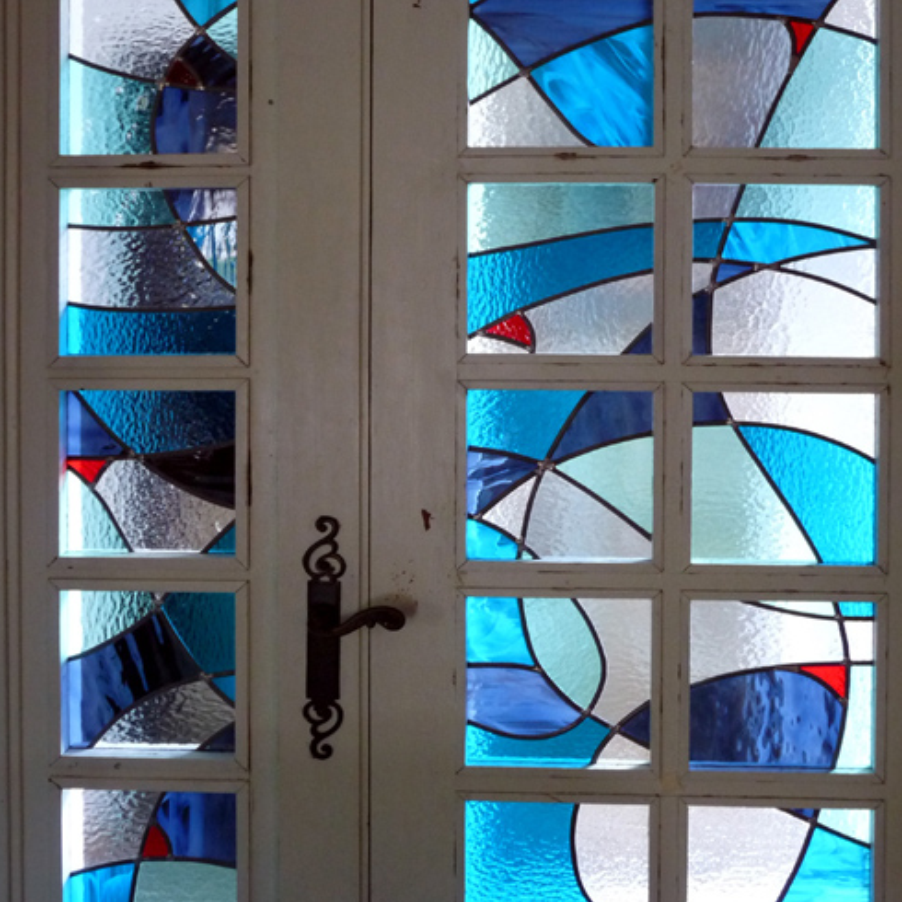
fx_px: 1533
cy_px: 515
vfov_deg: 32.7
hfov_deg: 32.8
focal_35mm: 52
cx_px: 482
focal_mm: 6.4
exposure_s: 1/30
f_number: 3
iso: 320
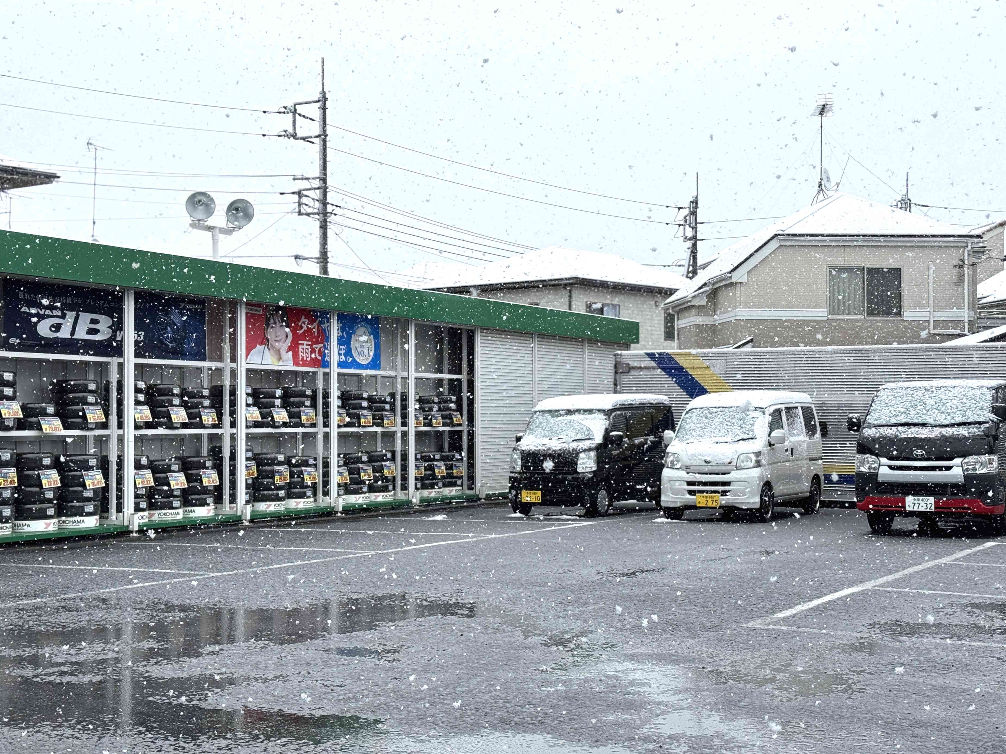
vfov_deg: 28.0
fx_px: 1511
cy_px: 380
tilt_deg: +1.1
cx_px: 473
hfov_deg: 36.8
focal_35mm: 52
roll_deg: +0.1
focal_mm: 6.76
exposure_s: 1/1869
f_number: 1.78
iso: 64
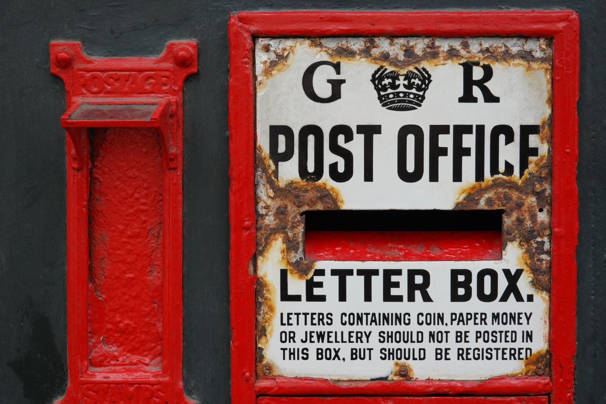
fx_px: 825
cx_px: 303
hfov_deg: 40.3
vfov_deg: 27.5
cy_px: 202
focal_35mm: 49
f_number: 4
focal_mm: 18.63
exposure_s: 1/100
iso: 100
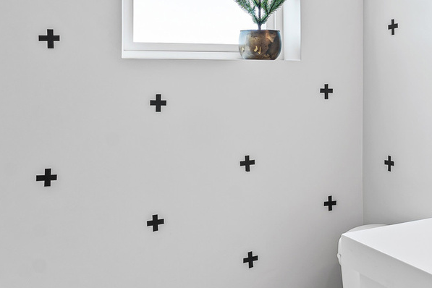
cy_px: 60
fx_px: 576
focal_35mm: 48
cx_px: 326
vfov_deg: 27.5
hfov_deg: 39.9
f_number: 9
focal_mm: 14
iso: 250
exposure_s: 1/10
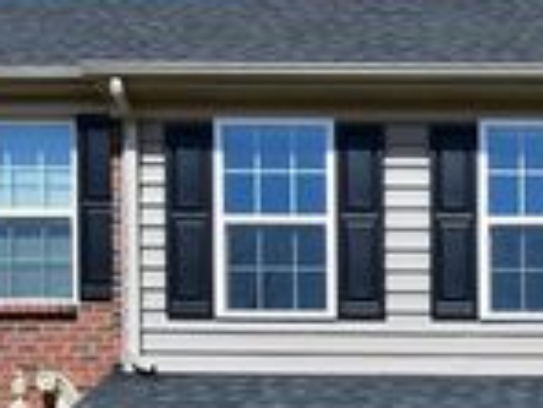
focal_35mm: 107
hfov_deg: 17.6
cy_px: 450
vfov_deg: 13.6
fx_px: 1678
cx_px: 635
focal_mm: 22
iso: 200
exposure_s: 1/400
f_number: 11
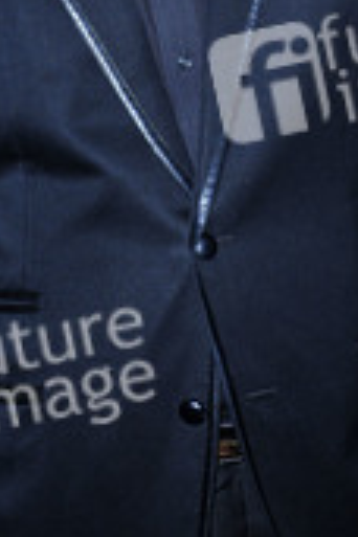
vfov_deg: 12.3
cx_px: 86
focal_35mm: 164
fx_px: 2446
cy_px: -88
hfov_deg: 8.4
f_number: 5.6
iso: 500
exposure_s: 1/320
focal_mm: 70
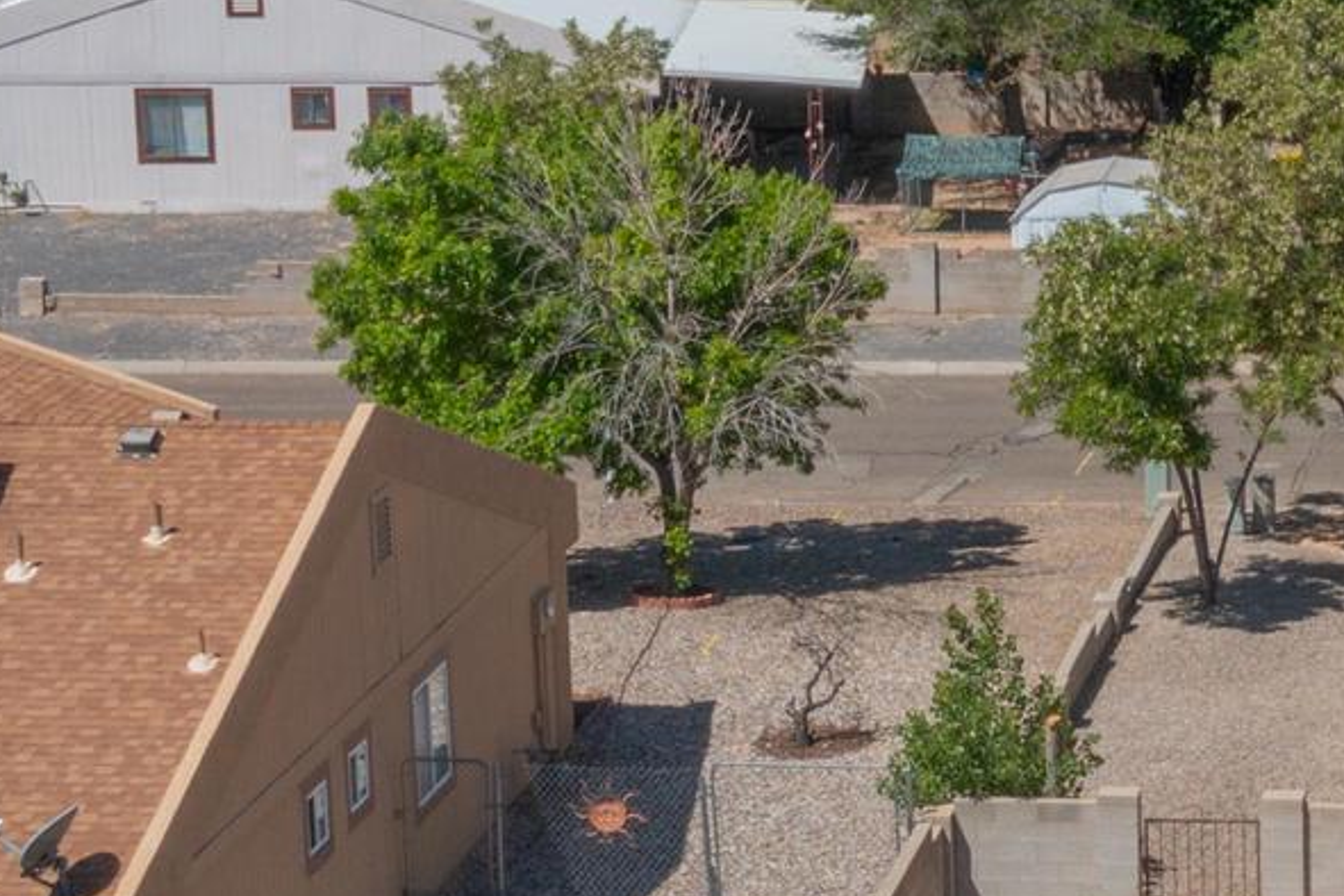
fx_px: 3621
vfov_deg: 14.1
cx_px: 1585
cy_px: 512
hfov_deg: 19.8
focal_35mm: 97
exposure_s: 1/500
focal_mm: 10.26
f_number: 6.3
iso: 100
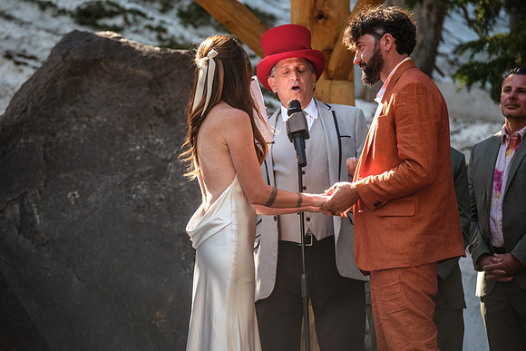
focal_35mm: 194
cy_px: 176
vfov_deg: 7.1
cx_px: 263
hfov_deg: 10.6
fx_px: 2835
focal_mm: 129.2
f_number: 4
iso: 400
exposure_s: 1/210
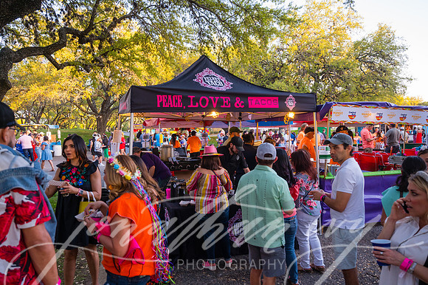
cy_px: 142
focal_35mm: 26
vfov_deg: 48.7
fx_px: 315
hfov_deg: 68.4
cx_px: 214
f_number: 4
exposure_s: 1/500
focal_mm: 26.5
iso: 1250
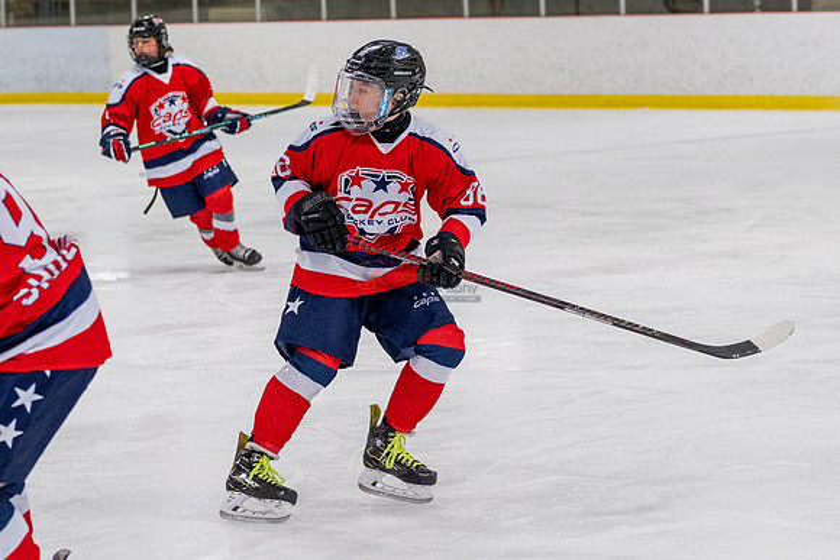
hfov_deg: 14.8
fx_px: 3223
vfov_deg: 9.9
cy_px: 263
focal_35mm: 138
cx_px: 449
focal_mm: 74
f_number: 3.2
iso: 2000
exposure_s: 1/800
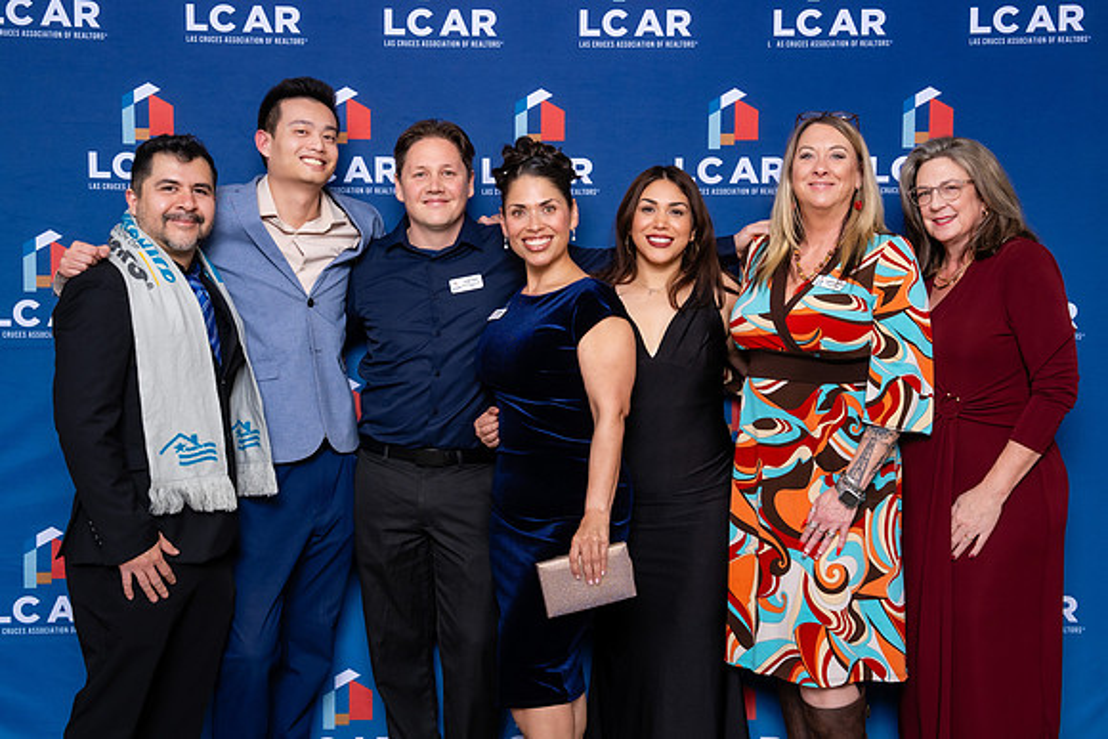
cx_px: 562
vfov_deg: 26.0
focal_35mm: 52
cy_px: 349
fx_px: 1598
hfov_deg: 38.2
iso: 500
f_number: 5.6
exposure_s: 1/200
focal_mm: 43
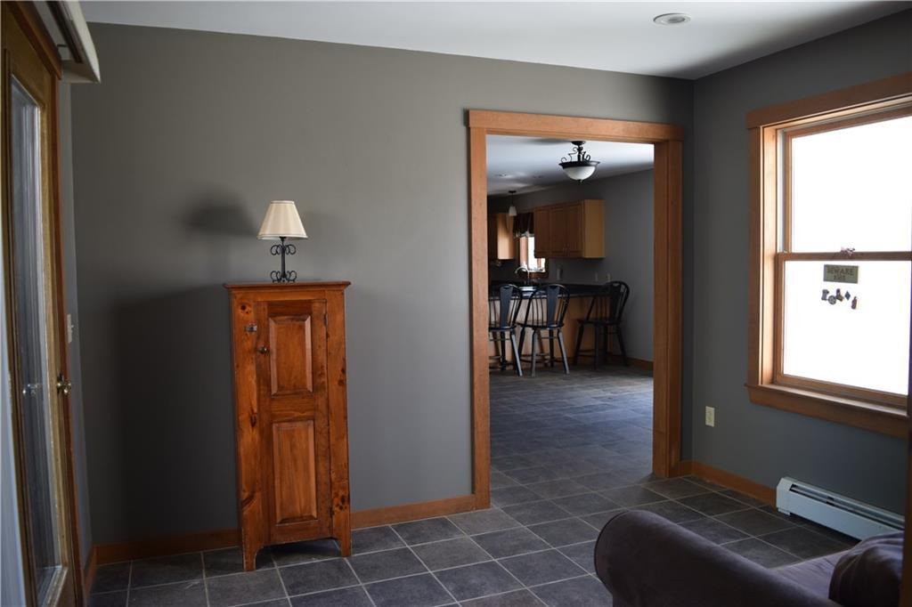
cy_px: 304
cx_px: 456
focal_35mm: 27
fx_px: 684
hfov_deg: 67.4
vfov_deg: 47.9
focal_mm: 18
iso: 450
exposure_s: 1/60
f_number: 4
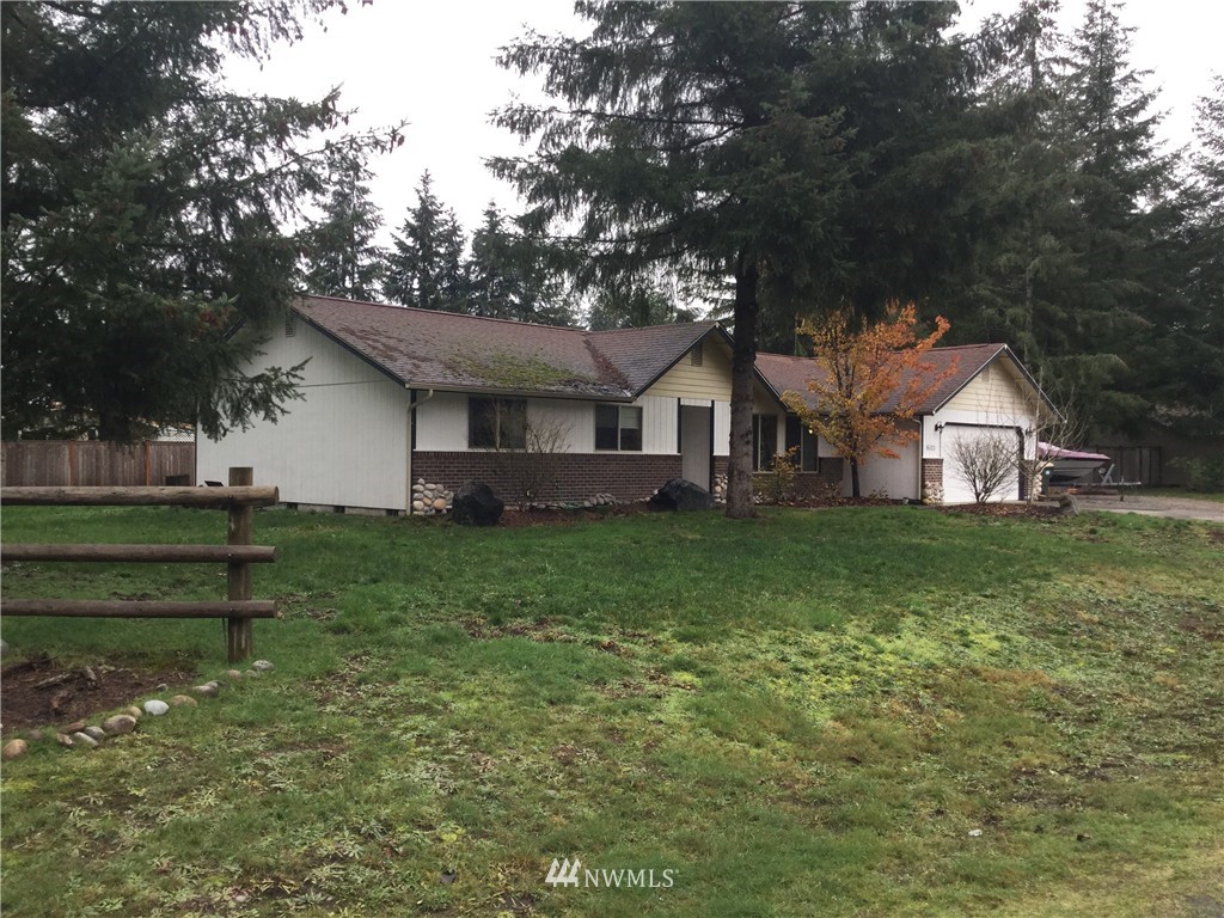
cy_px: 459
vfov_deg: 45.4
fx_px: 1096
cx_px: 612
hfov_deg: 58.4
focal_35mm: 31
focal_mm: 3.3
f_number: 2.4
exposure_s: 1/120
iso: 50
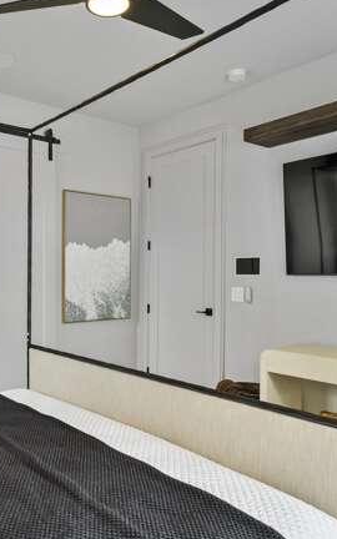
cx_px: 81
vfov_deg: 64.5
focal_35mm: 29
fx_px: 426
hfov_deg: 41.8
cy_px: 292
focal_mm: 10.5
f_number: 5
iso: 400
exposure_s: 1/30
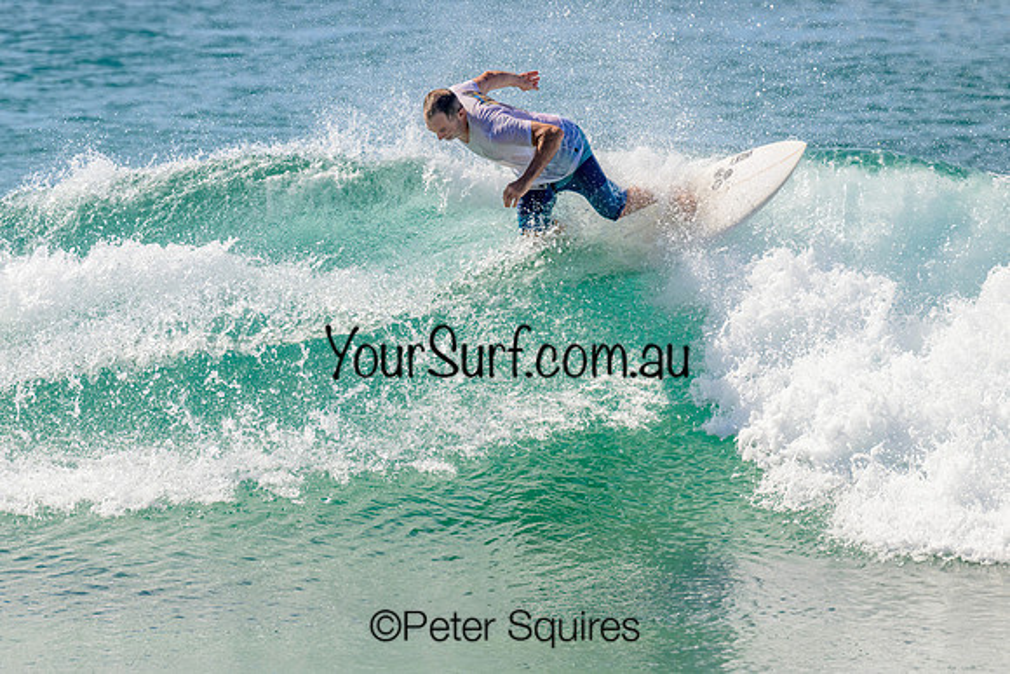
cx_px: 325
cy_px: 412
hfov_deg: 2.7
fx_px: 21319
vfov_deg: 1.8
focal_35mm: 760
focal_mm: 560
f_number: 11
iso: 560
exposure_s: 1/2000
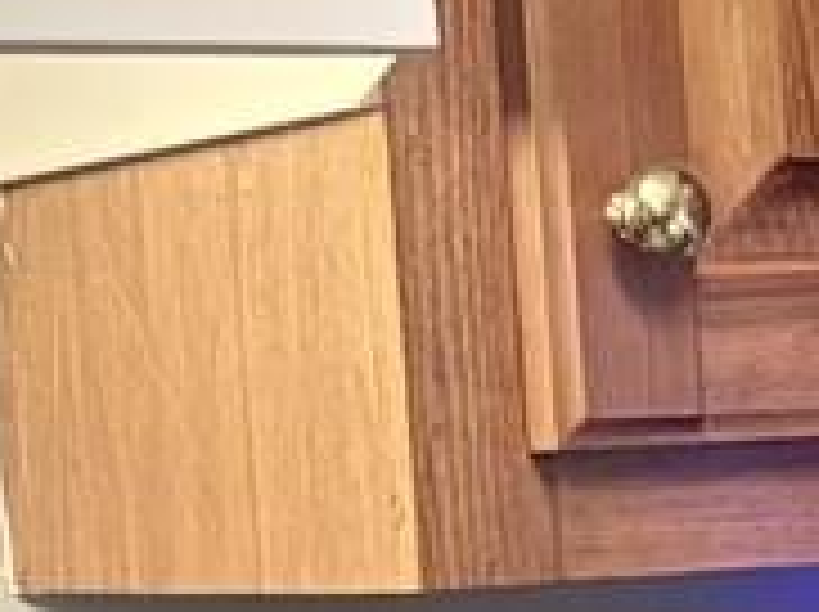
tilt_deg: -3.4
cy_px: 781
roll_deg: +2.0
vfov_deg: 8.0
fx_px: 4324
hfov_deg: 10.5
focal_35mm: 183
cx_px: 1116
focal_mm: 5.96
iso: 320
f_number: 1.6
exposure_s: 1/60
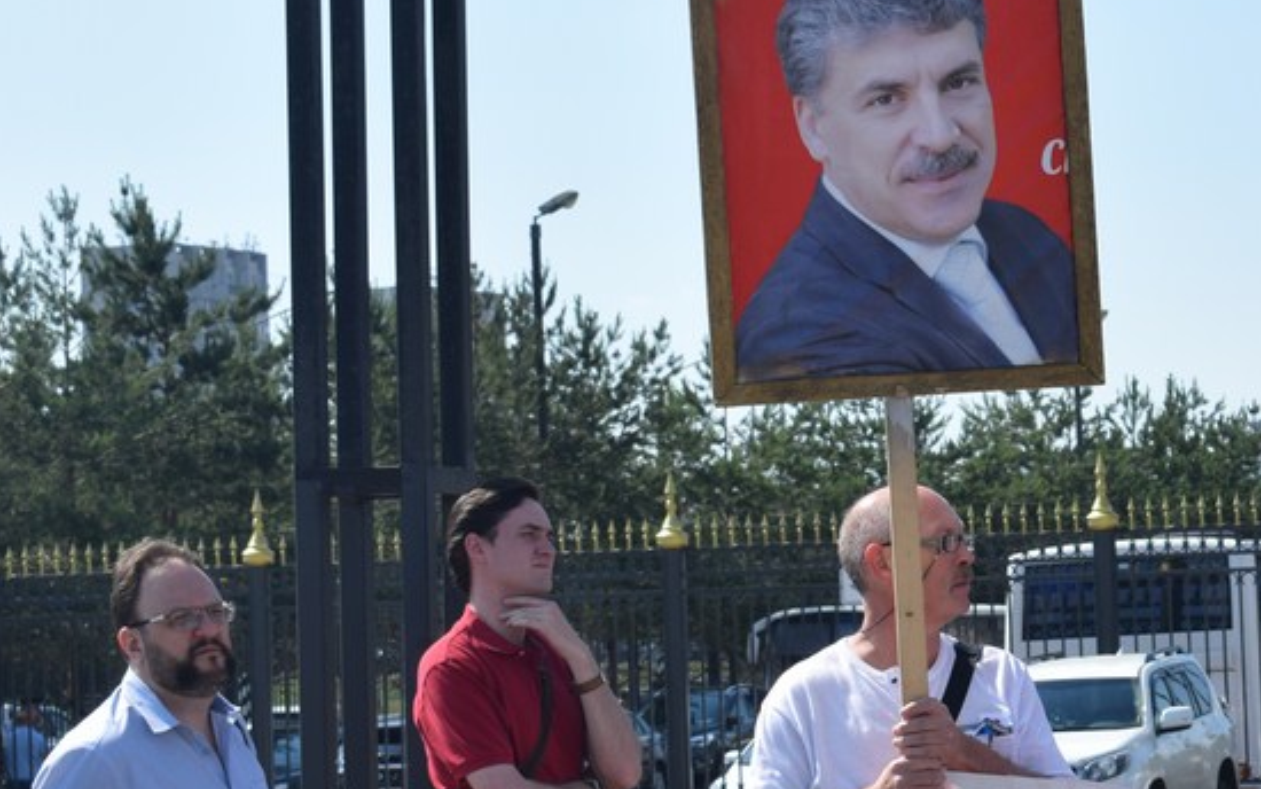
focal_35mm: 144
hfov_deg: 14.3
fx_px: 4952
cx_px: 1277
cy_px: 514
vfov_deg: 9.1
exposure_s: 1/400
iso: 200
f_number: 10
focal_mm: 45
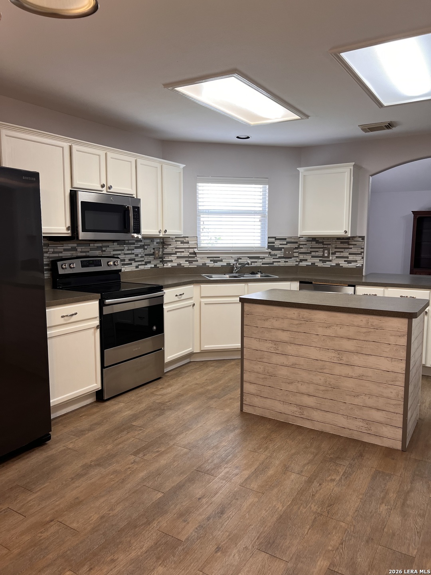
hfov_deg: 53.1
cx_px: 216
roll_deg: +0.5
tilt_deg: -6.1
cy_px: 288
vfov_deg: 67.3
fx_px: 432
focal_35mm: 26
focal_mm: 5.7
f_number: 1.5
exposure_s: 1/120
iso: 125
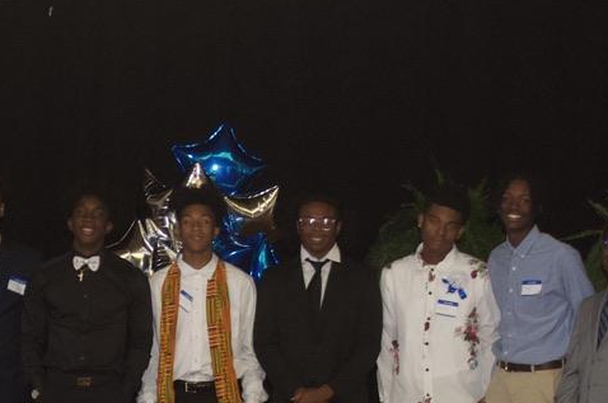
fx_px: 4030
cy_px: 404
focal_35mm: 239
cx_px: 2
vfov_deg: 5.7
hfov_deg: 8.6
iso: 1250
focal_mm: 70
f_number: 4.5
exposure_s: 1/60
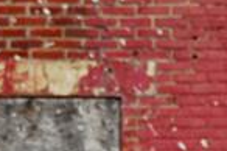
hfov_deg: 1.7
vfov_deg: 1.1
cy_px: 335
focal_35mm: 1229
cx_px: 56
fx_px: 7741
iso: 100
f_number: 2.8
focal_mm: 200
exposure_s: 1/8000
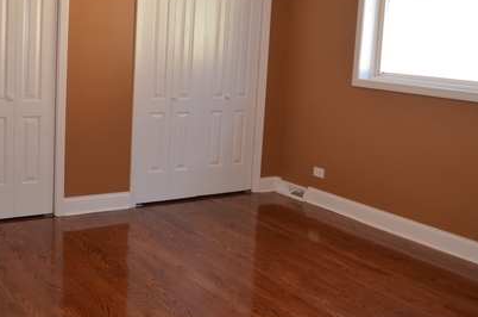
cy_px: 102
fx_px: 570
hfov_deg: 45.4
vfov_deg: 30.8
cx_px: 203
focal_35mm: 43
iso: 400
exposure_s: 1/100
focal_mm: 18
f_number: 3.5
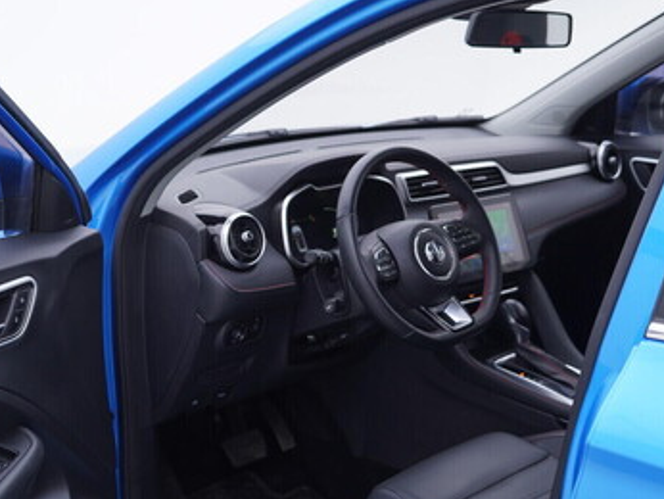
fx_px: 1056
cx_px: 259
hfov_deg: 34.8
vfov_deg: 26.6
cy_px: 289
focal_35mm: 55
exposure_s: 1/50
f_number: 3.2
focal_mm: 24
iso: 125
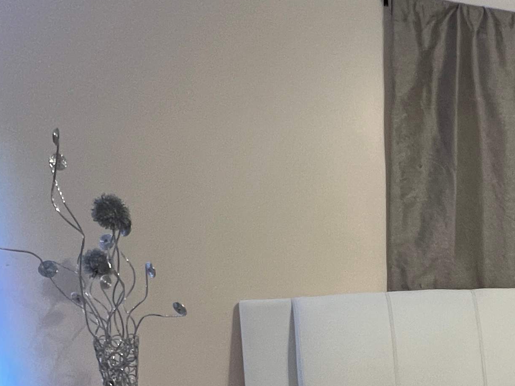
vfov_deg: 30.9
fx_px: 640
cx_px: 483
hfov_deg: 39.9
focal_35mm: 43
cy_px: 395
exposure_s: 1/60
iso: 200
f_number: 1.8
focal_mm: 1.57
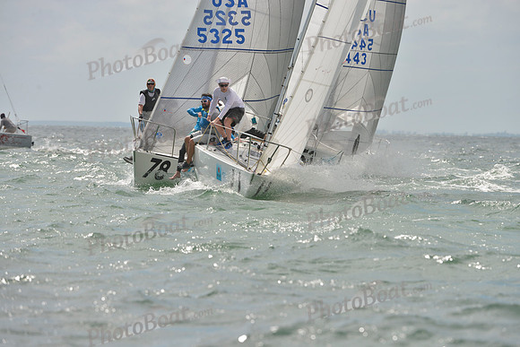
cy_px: 174
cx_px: 260
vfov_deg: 4.0
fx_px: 4912
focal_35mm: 340
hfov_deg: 6.1
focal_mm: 340
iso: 280
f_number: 10
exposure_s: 1/1000
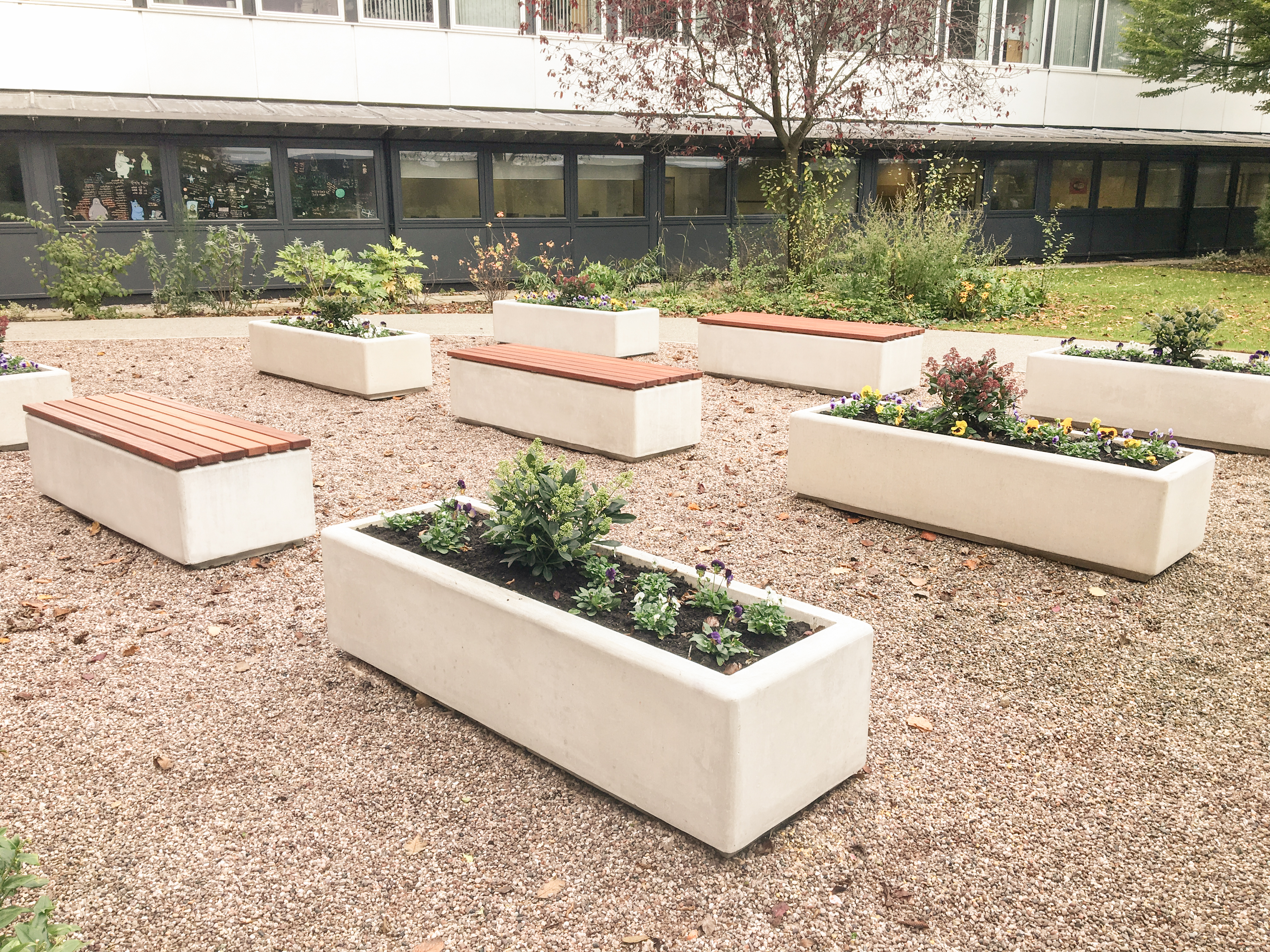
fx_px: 1064
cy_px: 476
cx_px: 635
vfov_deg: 48.2
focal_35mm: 29
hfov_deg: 61.7
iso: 25
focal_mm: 4.15
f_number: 2.2
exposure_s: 1/179
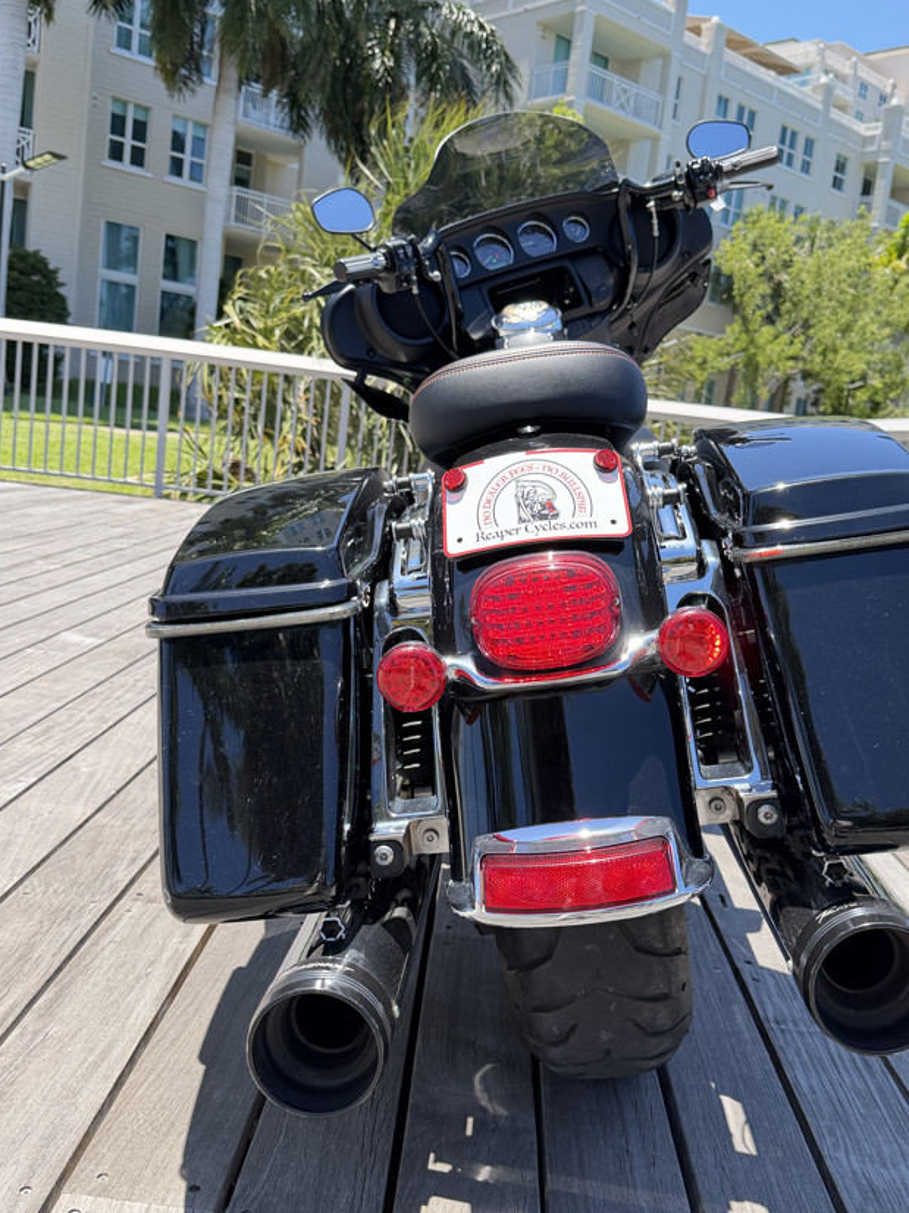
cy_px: 591
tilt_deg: -10.9
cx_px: 510
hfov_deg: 45.3
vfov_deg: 58.4
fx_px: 1086
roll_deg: -8.3
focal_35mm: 31
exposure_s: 1/1292
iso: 100
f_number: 1.78
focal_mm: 6.76
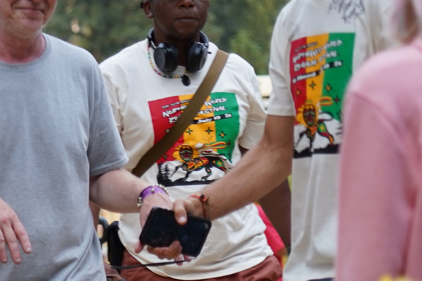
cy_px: 311
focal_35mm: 459
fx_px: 5379
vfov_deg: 3.0
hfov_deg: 4.4
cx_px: -340
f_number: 4
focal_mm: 105
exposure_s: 1/160
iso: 250
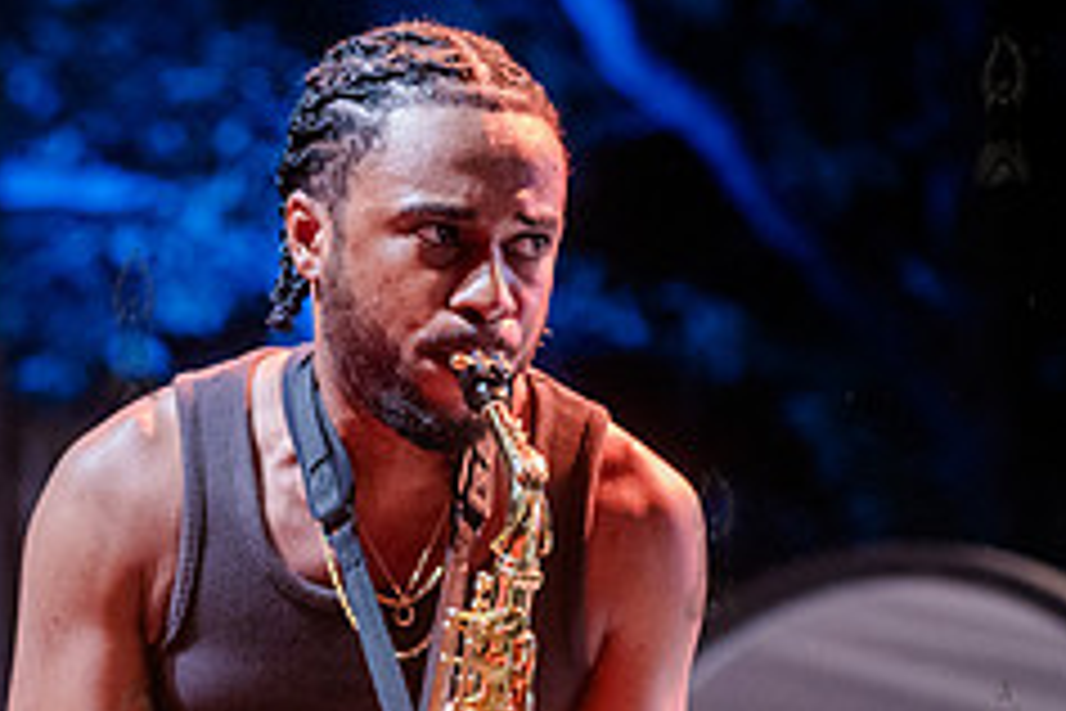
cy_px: 758
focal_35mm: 225
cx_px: 130
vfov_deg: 6.1
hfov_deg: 9.1
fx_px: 6662
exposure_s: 1/200
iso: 4000
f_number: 3.5
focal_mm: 92
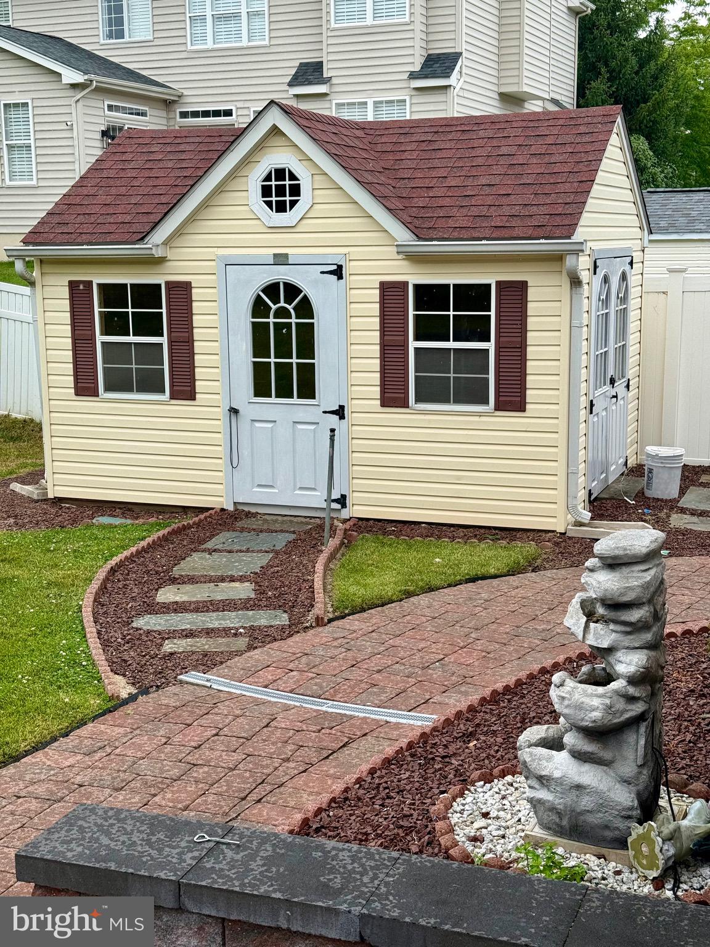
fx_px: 1313
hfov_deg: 30.3
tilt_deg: -9.7
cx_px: 355
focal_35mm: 48
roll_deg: -0.1
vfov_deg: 39.7
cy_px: 474
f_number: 1.78
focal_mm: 6.76
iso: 64
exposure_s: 1/1883
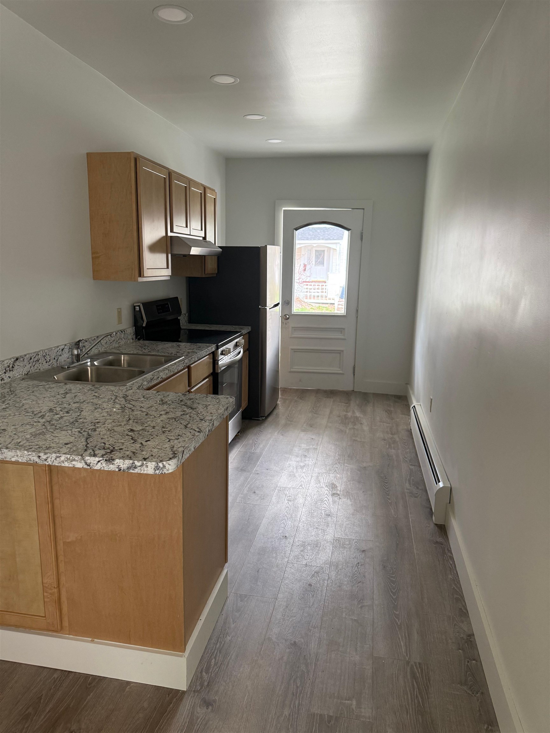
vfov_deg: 71.6
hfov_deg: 56.8
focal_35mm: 24
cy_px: 366
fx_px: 508
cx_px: 275
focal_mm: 6.76
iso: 200
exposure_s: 1/100
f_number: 1.78
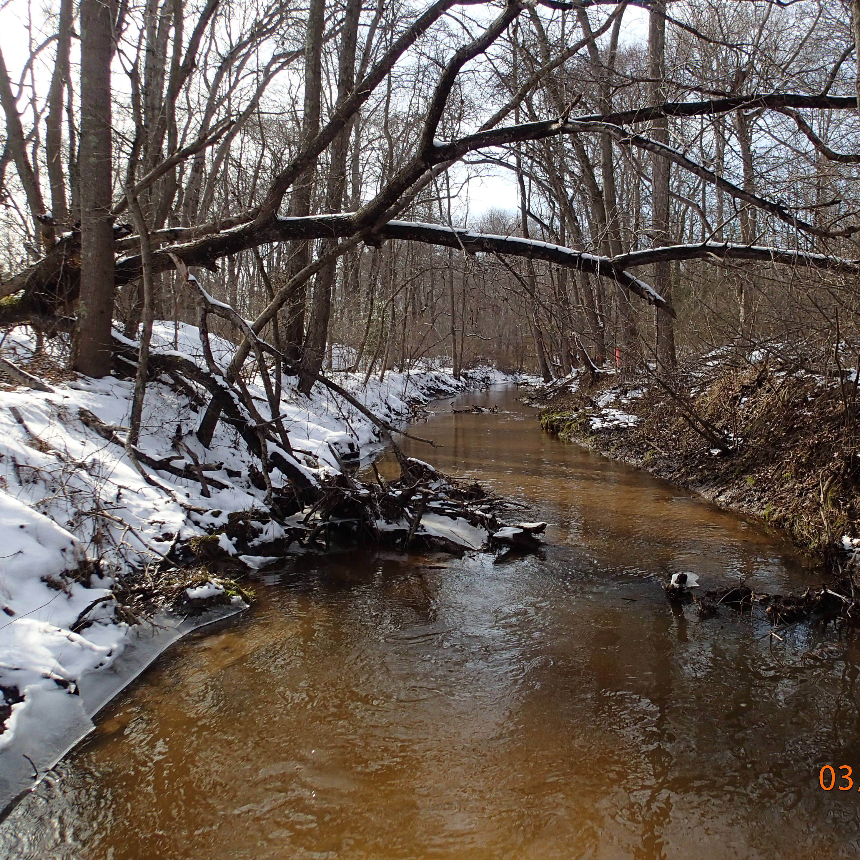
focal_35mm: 30
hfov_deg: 53.9
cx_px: 487
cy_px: 433
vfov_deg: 54.0
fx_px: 843
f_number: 2.8
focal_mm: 4.5
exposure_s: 1/1250
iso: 200
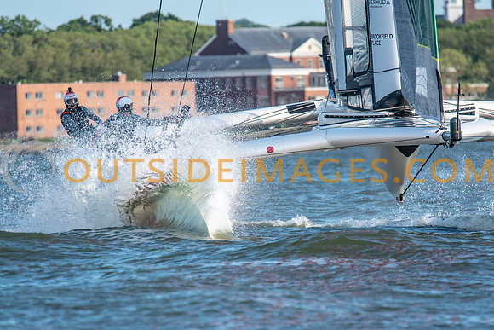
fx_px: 9327
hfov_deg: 3.0
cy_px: 178
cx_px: 249
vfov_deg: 2.0
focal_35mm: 680
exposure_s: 1/2000
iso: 500
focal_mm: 420
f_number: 5.6
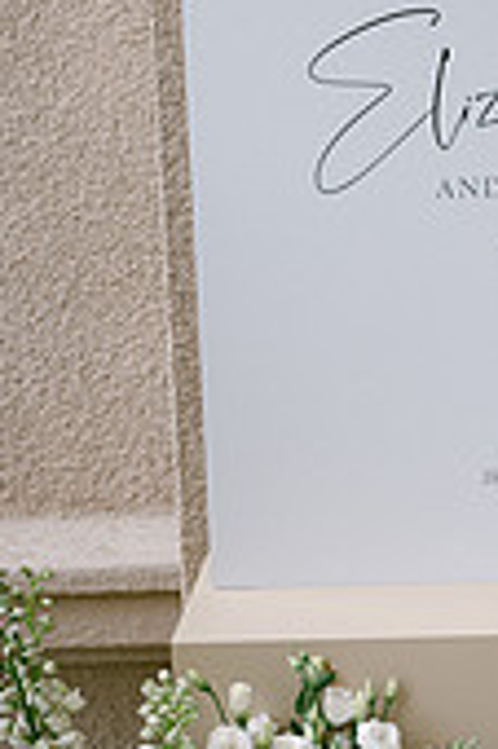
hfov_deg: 17.9
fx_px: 1539
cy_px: 339
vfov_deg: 27.4
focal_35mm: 74
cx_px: 513
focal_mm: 28
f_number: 2.8
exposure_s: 1/640
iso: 100
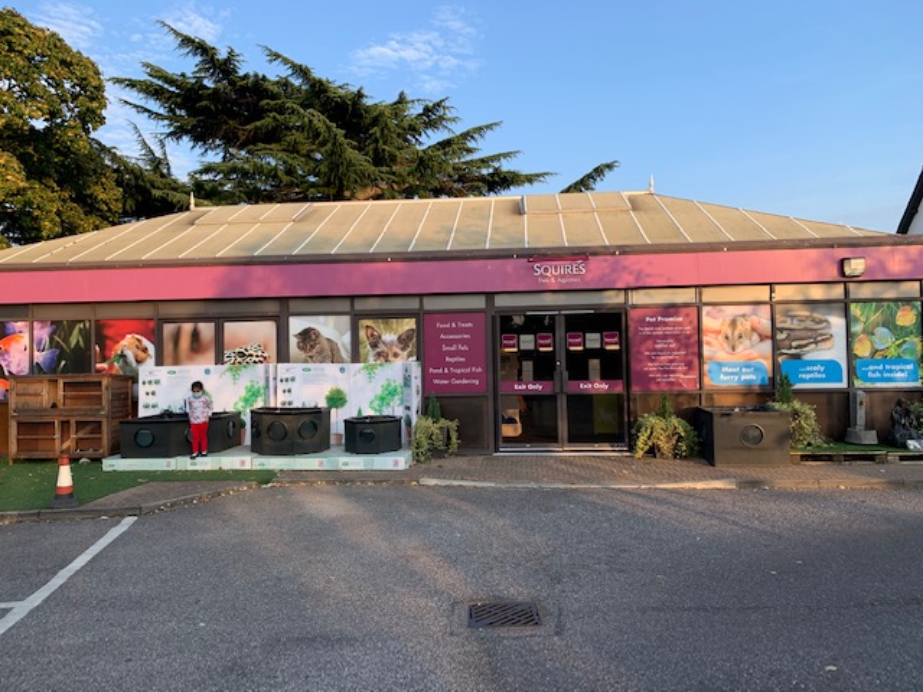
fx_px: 693
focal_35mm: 26
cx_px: 462
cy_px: 346
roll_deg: +0.8
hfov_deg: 67.3
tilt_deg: +1.5
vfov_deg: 53.1
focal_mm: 4.25
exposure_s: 1/531
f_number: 1.8
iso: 25
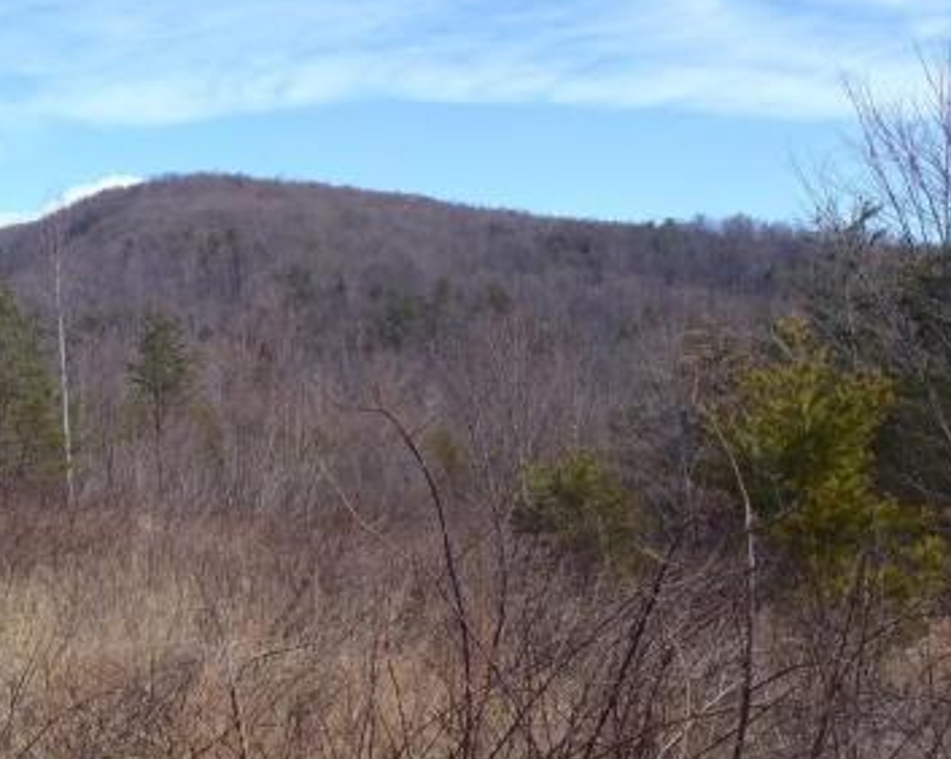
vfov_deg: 33.3
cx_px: 194
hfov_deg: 39.6
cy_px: 301
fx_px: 1266
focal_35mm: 45
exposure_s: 1/320
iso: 80
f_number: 4.5
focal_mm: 5
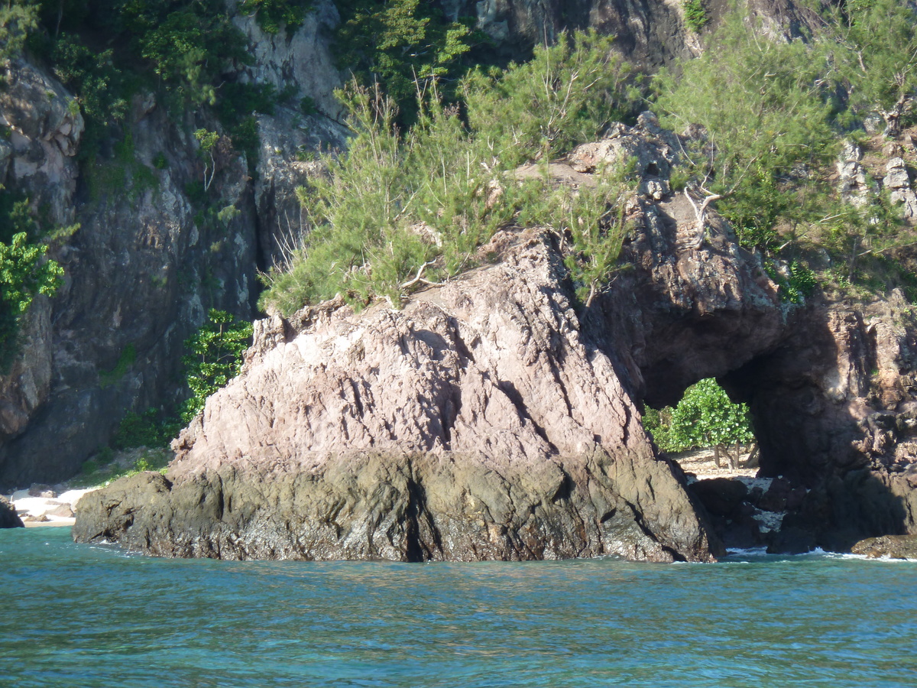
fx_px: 5563
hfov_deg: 9.4
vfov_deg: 7.1
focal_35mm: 210
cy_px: 344
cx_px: 458
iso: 80
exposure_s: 1/160
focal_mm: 34.4
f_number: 4.6
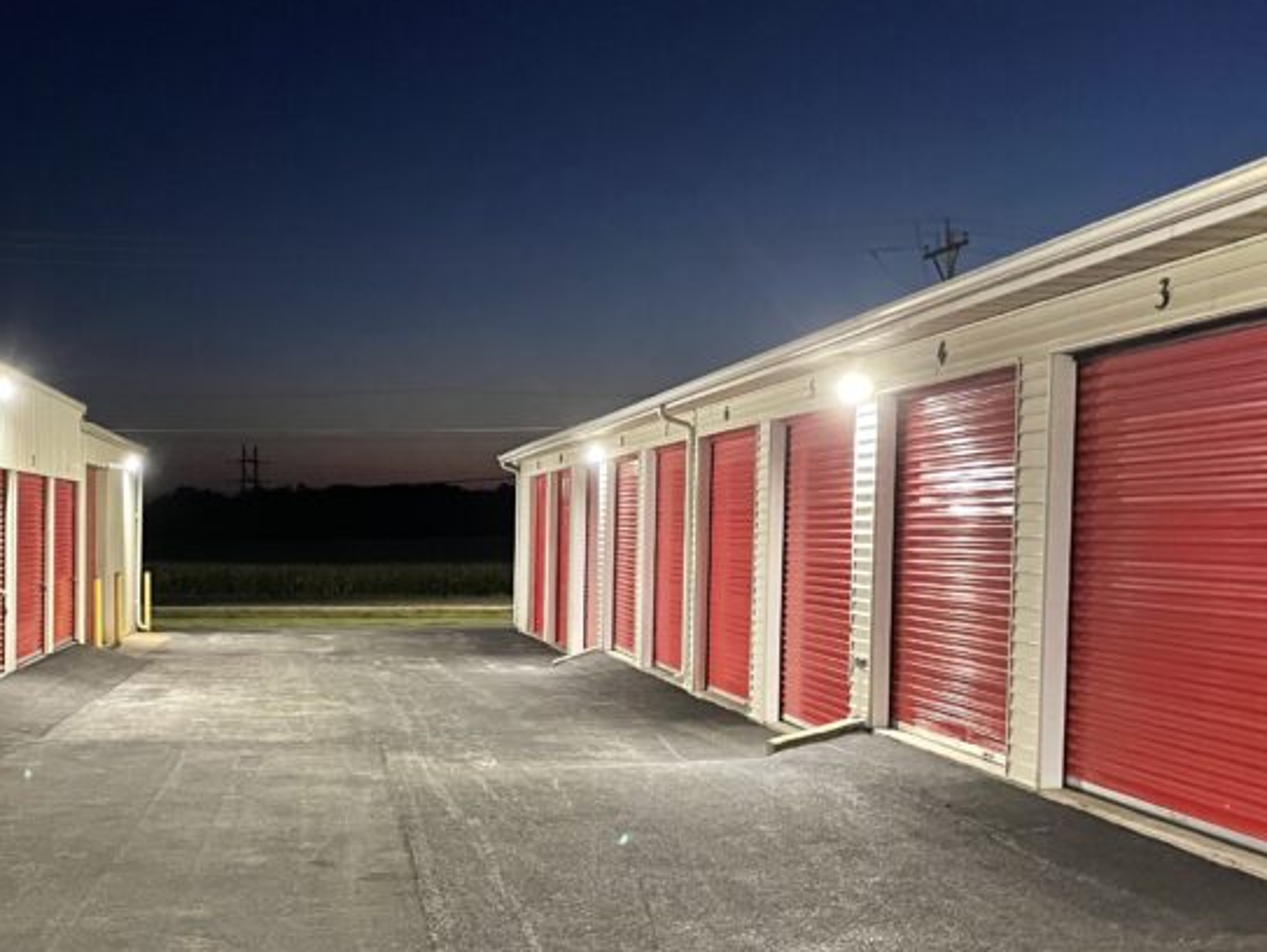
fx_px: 1795
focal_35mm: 49
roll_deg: -0.6
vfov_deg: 29.5
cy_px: 618
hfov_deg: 37.8
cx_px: 296
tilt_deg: -4.3
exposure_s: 1/30
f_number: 1.6
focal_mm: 4.2
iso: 640
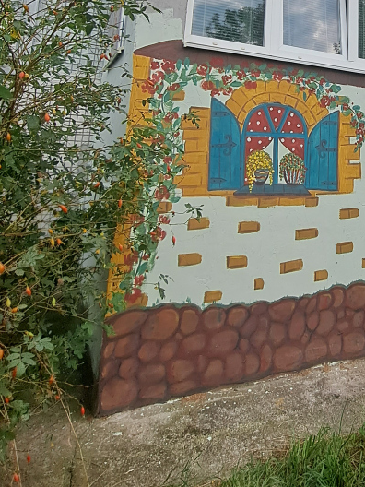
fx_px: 450
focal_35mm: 32
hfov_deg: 39.7
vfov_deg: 52.1
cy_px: 78
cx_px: 352
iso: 50
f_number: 2.2
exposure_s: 1/191
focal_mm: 1.74
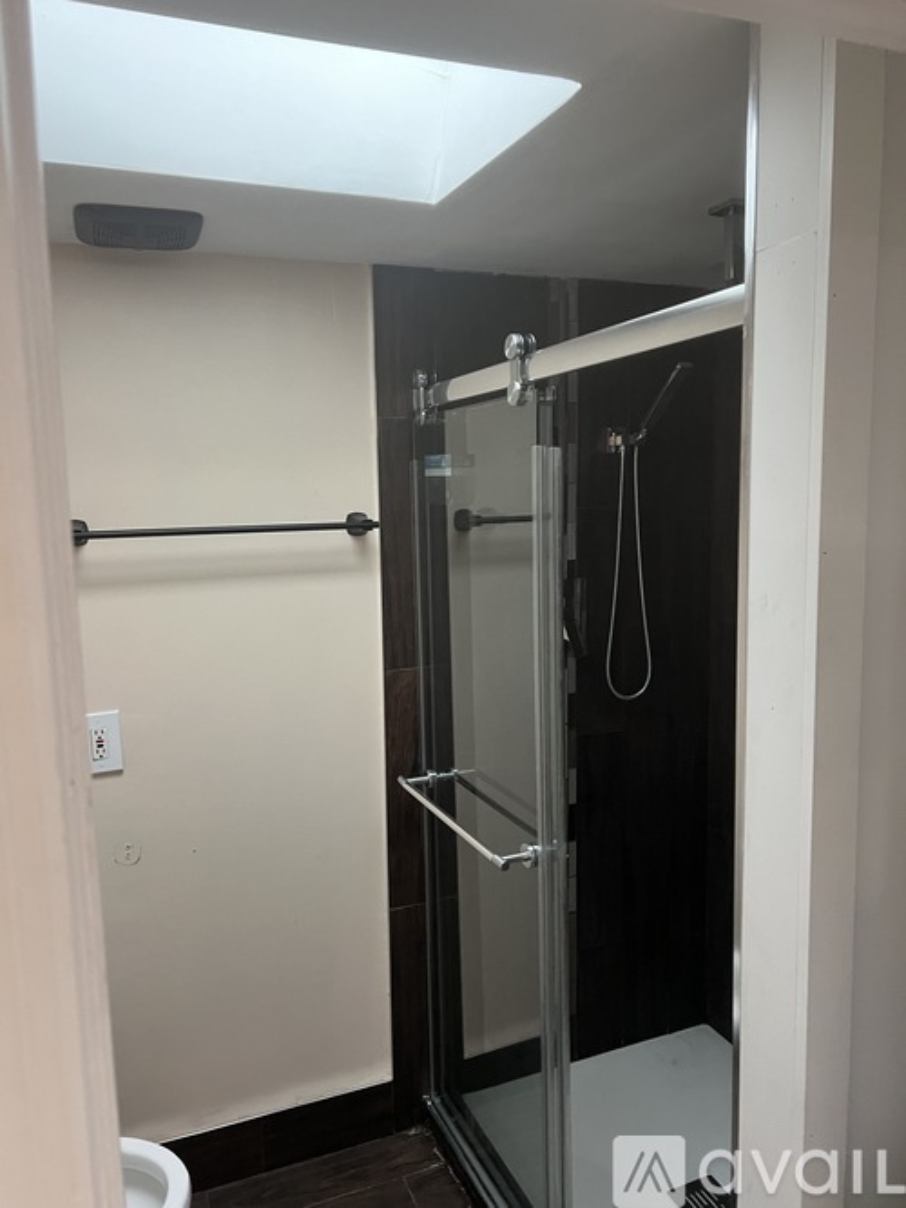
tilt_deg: -5.2
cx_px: 453
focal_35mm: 26
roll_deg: -0.4
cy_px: 604
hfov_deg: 53.0
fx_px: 908
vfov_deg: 67.3
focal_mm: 5.7
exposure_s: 1/60
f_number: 1.5
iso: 320
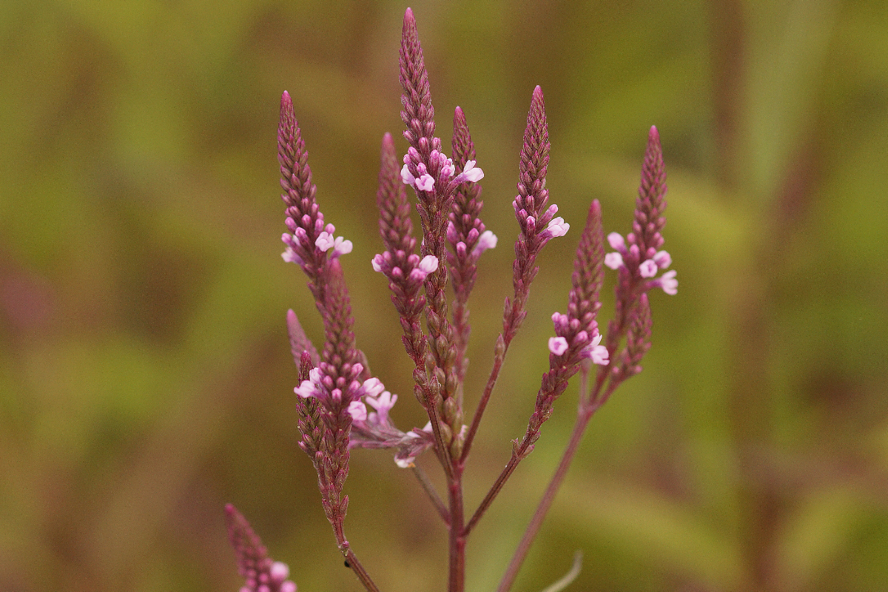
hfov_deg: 13.7
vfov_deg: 9.1
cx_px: 444
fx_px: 3700
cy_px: 296
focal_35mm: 150
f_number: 4.5
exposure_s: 1/160
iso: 400
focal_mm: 100
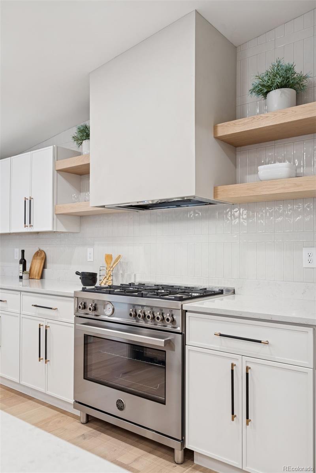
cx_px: 158
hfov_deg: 46.4
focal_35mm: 28
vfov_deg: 65.5
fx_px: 369
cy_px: 236
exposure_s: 1/15
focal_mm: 28
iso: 400
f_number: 9
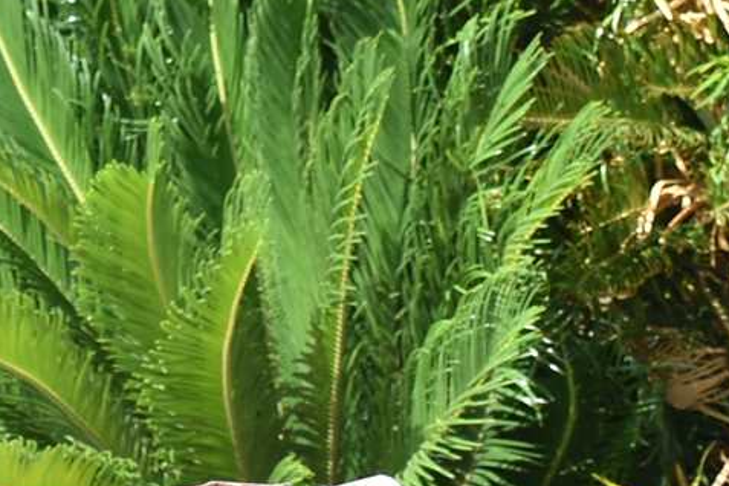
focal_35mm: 232
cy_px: 355
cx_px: -844
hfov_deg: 8.3
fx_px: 4698
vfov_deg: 5.9
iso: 100
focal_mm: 24
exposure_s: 1/200
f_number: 3.8
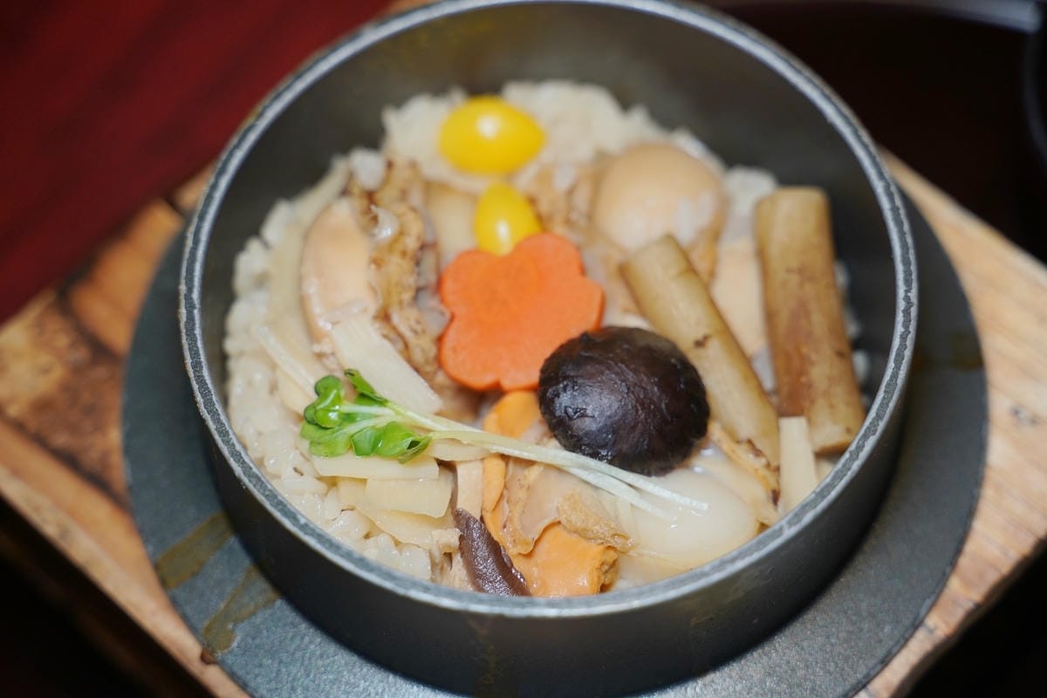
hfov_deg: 27.0
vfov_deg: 18.2
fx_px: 2181
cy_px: 349
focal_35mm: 75
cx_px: 524
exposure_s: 1/80
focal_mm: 75
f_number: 4
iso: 320
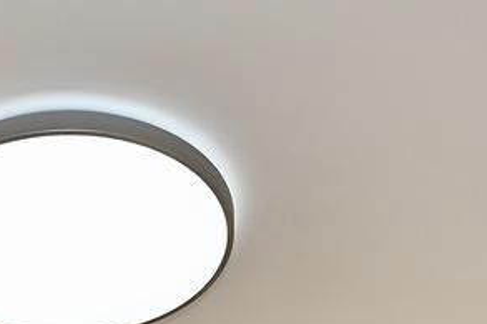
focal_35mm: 98
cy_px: 1068
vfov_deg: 9.6
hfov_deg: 20.3
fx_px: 1325
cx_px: 17
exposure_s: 1/60
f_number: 6.3
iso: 250
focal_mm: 14
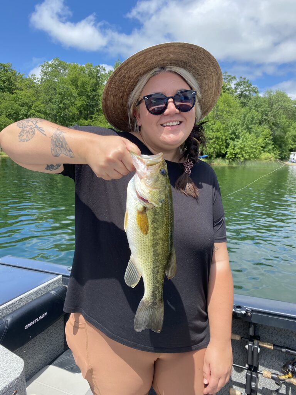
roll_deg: -2.4
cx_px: 148
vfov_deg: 67.3
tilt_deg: -7.3
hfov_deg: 53.1
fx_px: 296
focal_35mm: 26
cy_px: 198
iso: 32
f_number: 1.8
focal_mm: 4.25
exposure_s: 1/1157
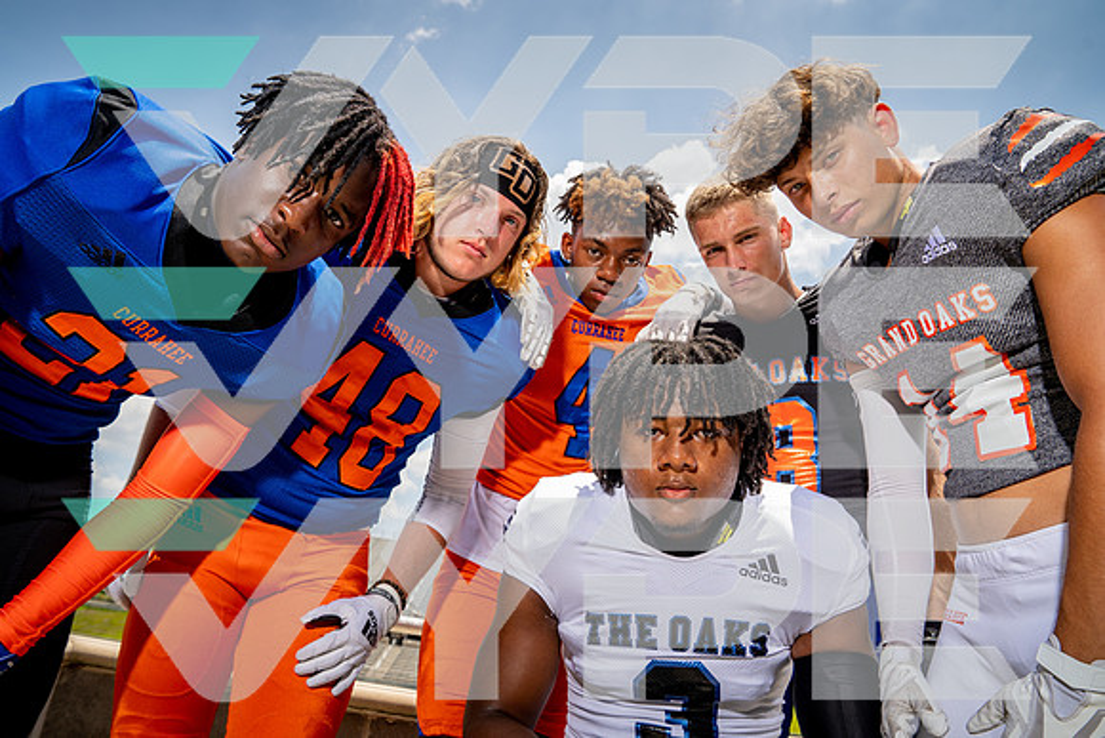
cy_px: 369
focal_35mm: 24
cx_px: 552
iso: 100
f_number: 7.1
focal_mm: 24
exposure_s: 1/250
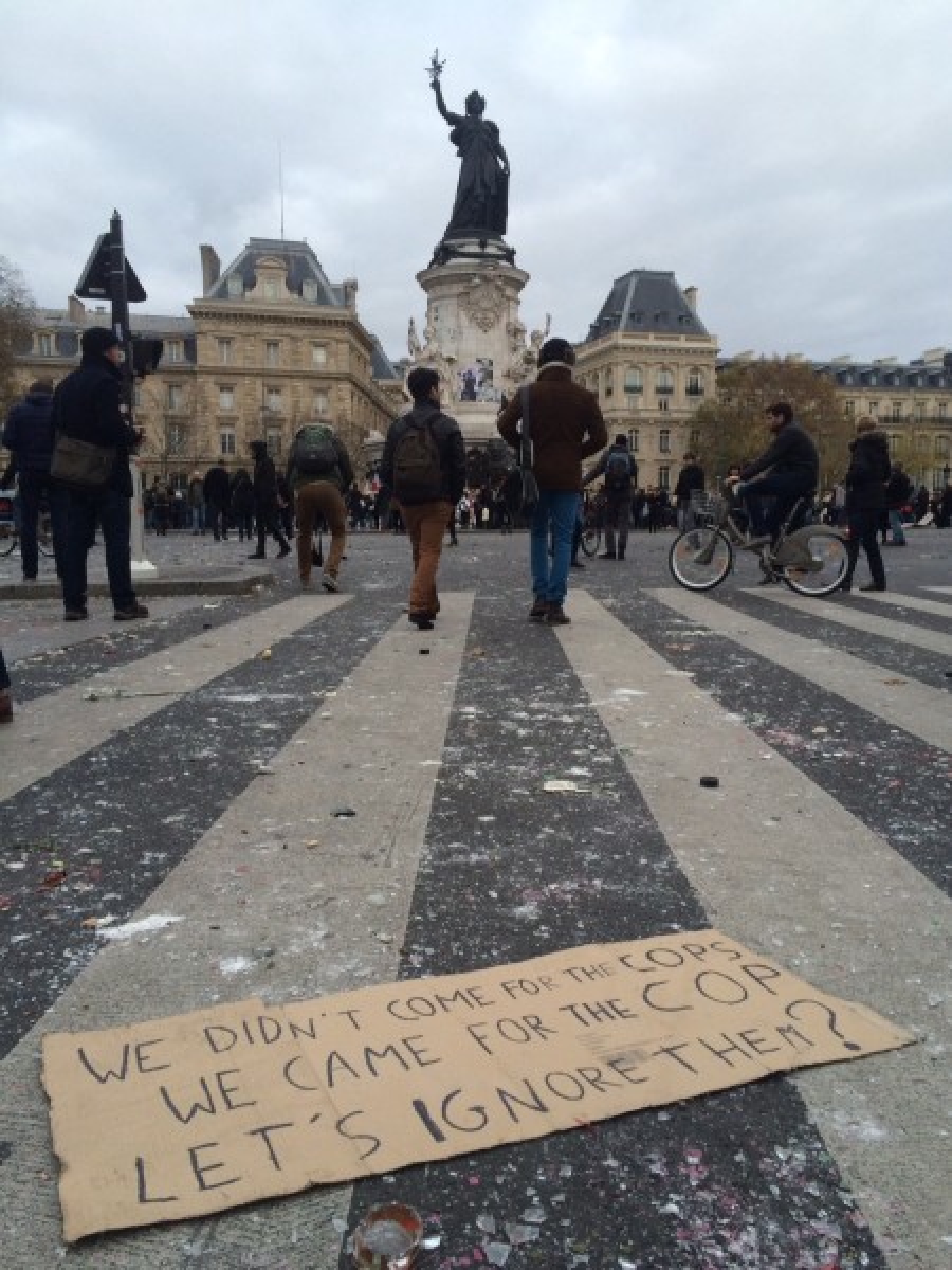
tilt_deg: -6.5
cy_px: 635
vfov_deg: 61.7
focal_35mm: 29
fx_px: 1063
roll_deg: +0.6
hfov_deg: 48.2
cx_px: 476
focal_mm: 4.15
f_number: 2.2
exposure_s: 1/100
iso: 64
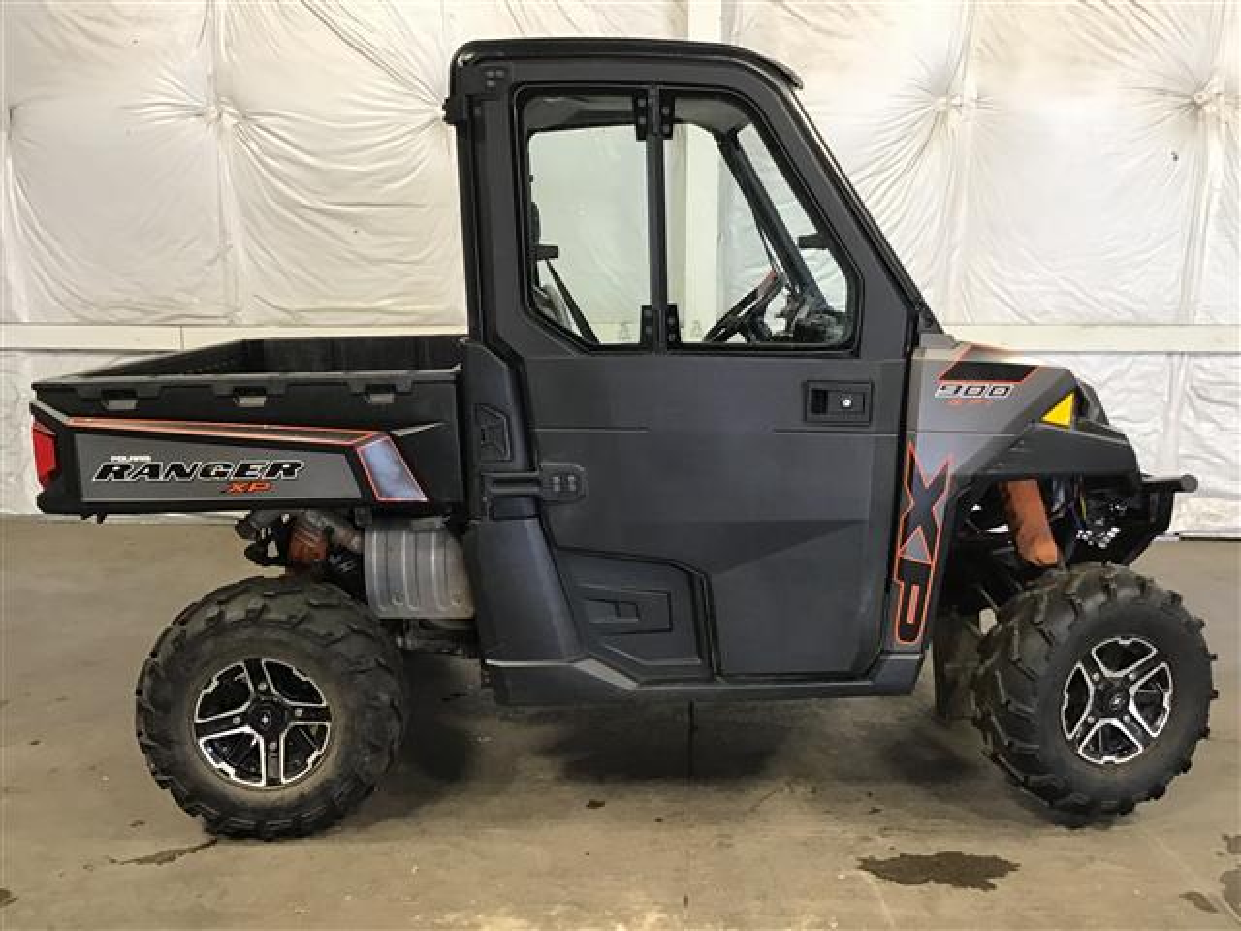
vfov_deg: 45.4
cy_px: 466
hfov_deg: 58.4
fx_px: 1111
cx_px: 620
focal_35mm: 31
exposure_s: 1/30
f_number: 2.4
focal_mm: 3.3
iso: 80
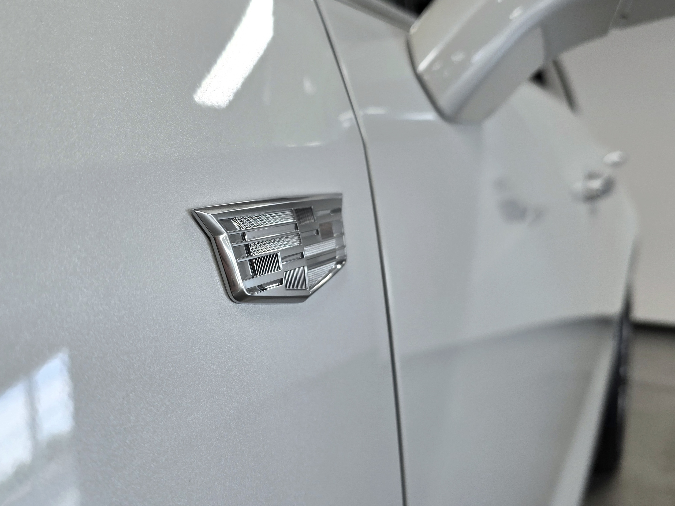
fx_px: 448
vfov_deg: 58.9
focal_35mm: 23
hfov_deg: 73.9
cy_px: 253
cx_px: 338
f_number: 1.7
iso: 40
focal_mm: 6.3
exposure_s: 1/120
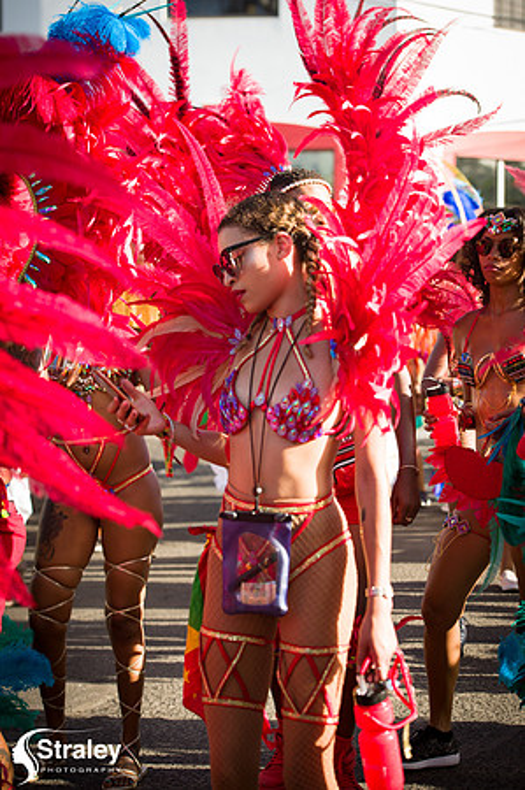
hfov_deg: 17.5
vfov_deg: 26.0
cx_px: 262
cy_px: 395
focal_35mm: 78
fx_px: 1710
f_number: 5
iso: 100
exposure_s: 1/200
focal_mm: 78
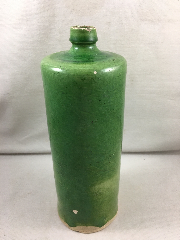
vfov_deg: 61.7
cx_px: 90
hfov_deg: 48.2
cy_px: 120
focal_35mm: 29
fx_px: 201
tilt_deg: -30.2
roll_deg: +2.5
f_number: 2.2
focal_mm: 4.15
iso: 50
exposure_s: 1/33
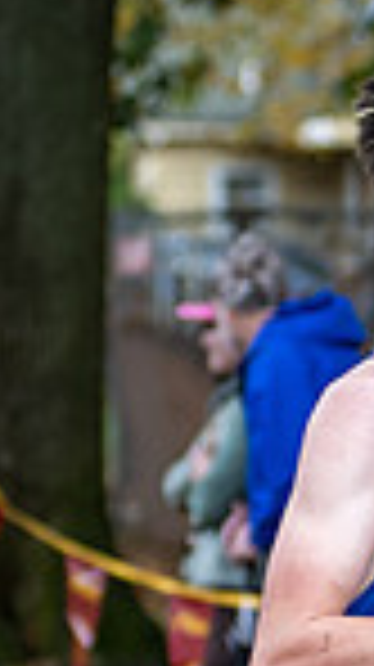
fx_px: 9789
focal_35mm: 554
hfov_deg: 2.2
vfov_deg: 3.9
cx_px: 472
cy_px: 793
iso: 360
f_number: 2.8
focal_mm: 80
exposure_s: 1/1000
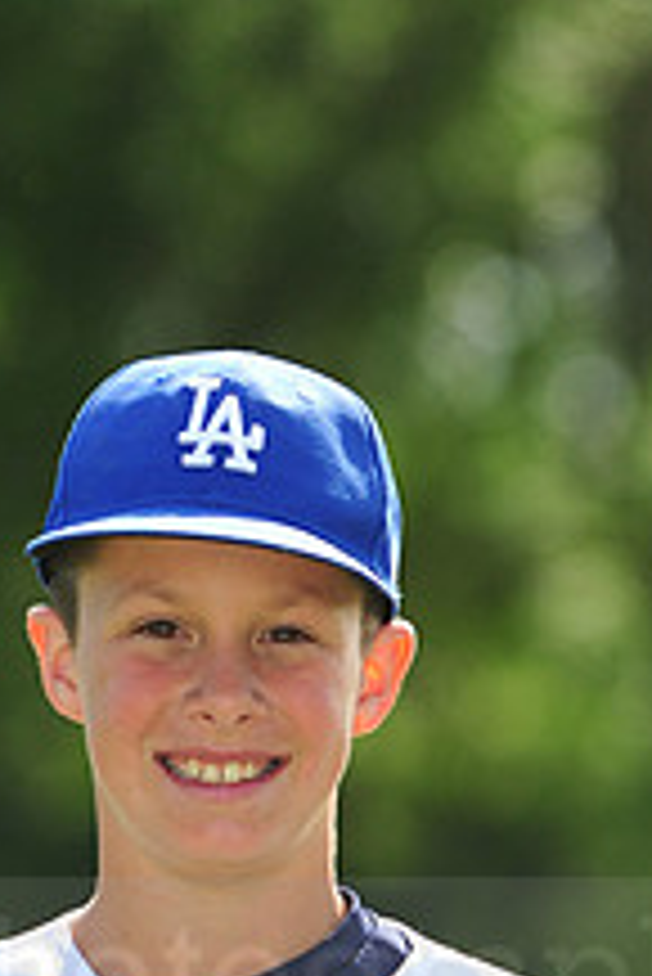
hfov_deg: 2.9
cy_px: 940
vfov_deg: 4.4
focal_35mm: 467
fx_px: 12666
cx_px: 220
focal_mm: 175
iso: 320
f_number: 4.5
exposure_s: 1/1600
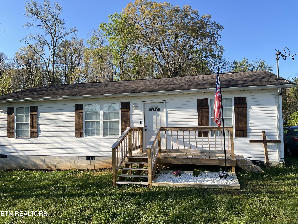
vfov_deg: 53.1
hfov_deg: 67.3
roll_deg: +0.7
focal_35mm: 26
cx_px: 149
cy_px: 112
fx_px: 224
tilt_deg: +2.6
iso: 50
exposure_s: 1/2353
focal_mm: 5.7
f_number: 1.5
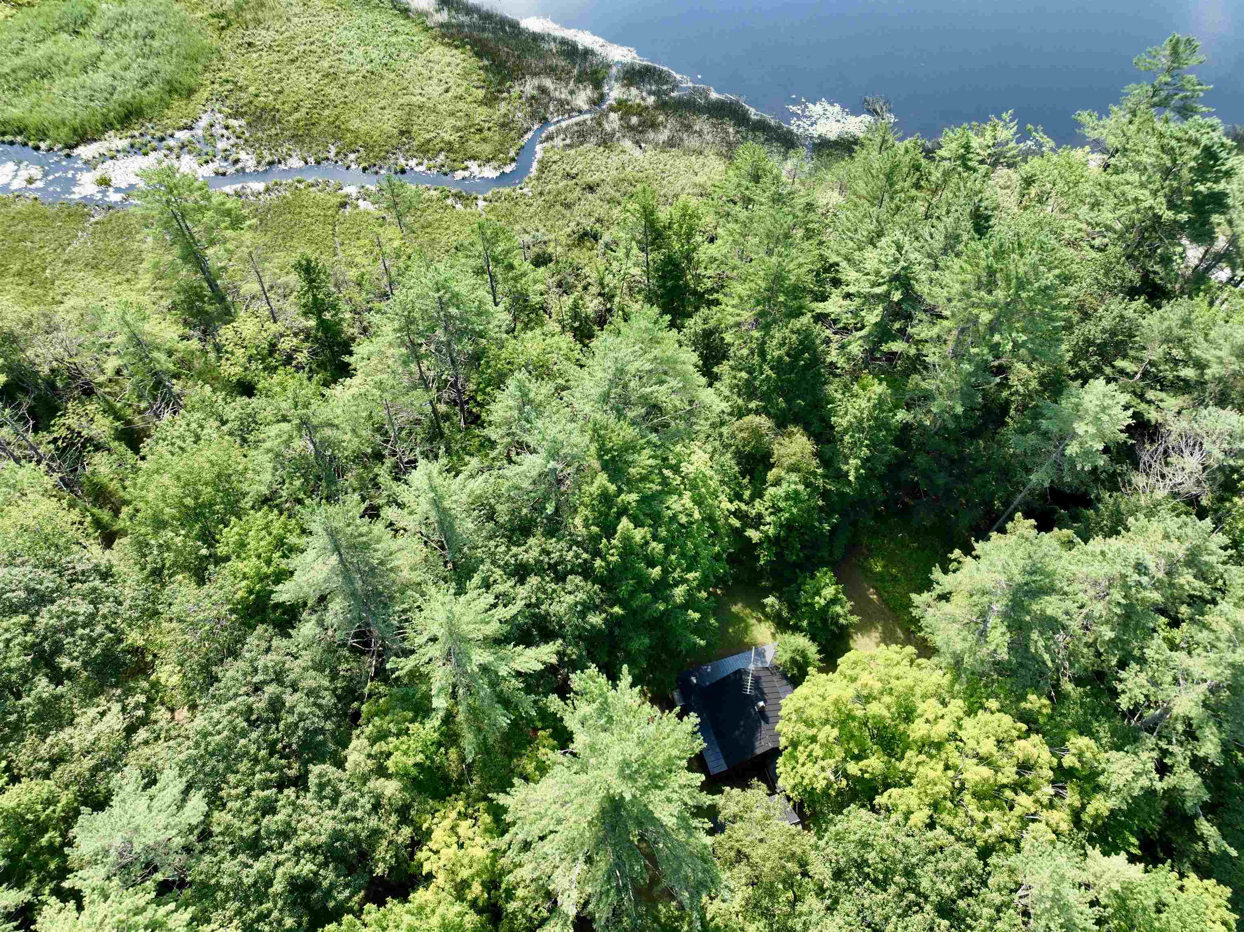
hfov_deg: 71.6
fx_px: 862
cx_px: 622
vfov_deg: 56.8
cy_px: 466
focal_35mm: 24
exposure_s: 1/400
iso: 100
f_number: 2.8
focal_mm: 12.29
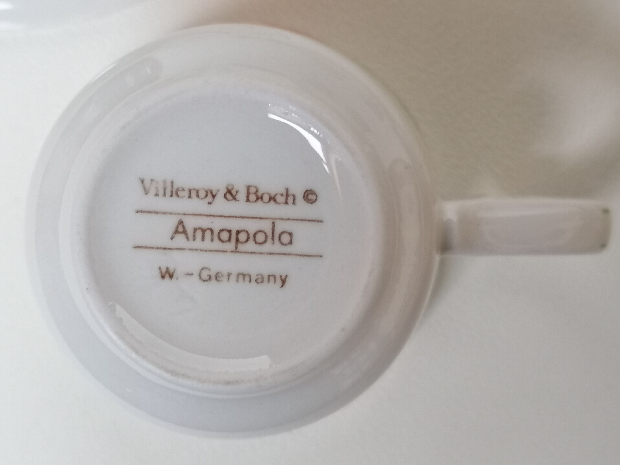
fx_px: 967
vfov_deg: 27.0
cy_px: 232
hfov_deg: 35.5
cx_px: 310
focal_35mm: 54
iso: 320
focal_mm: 4.75
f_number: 1.8
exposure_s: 1/30
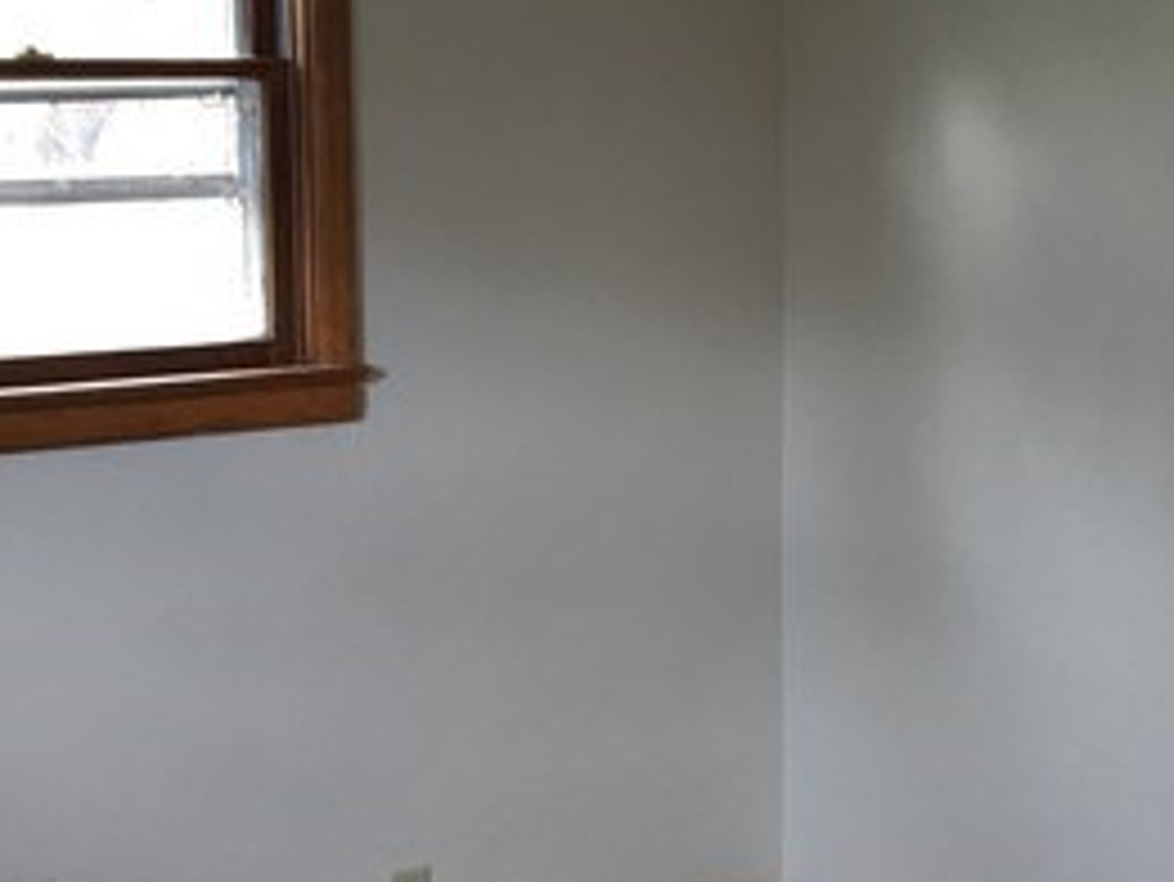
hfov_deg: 27.2
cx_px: 769
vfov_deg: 20.7
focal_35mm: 71
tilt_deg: -7.1
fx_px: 2409
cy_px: 410
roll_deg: -0.8
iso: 32
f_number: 2.2
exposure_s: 1/15
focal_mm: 4.15
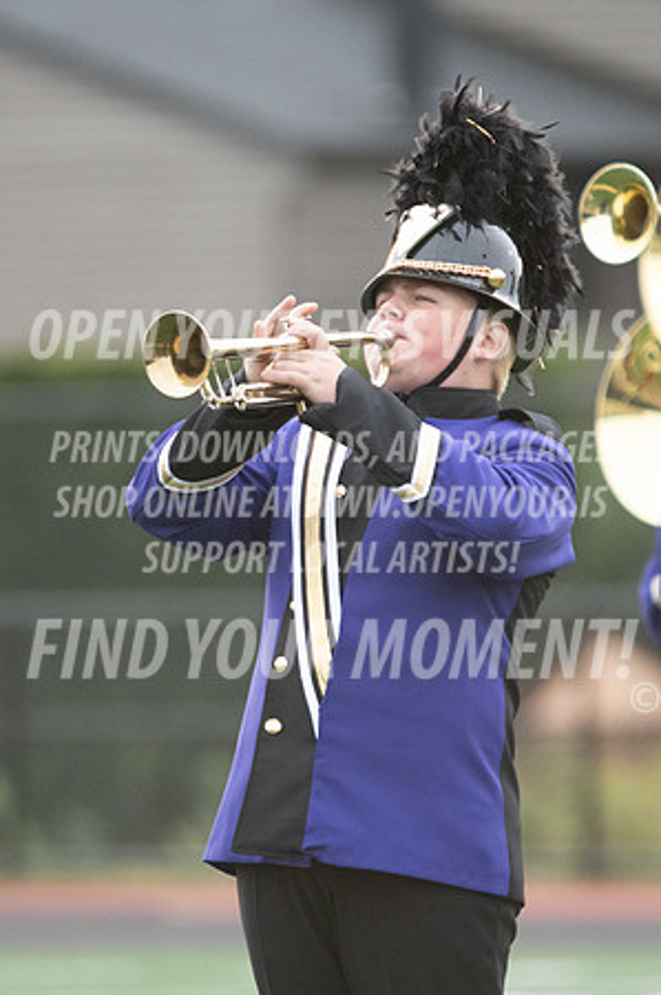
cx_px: 330
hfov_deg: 1.7
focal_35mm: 825
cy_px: 498
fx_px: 22773
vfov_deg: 2.5
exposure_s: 1/1600
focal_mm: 550
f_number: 5.6
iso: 2500
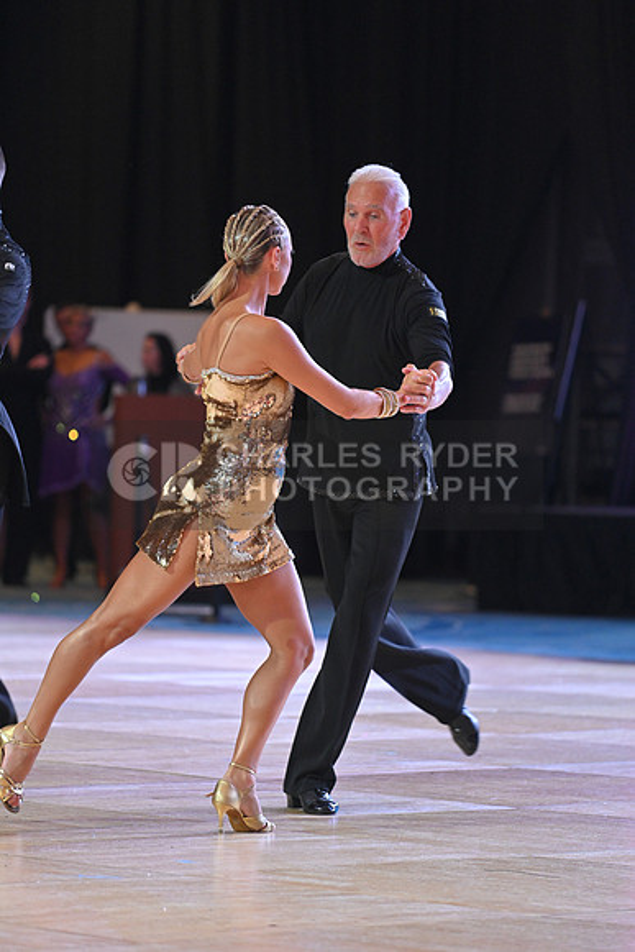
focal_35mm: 200
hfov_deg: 6.9
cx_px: 318
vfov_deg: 10.3
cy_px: 476
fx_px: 5288
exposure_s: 1/250
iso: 2000
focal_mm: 200
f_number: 4
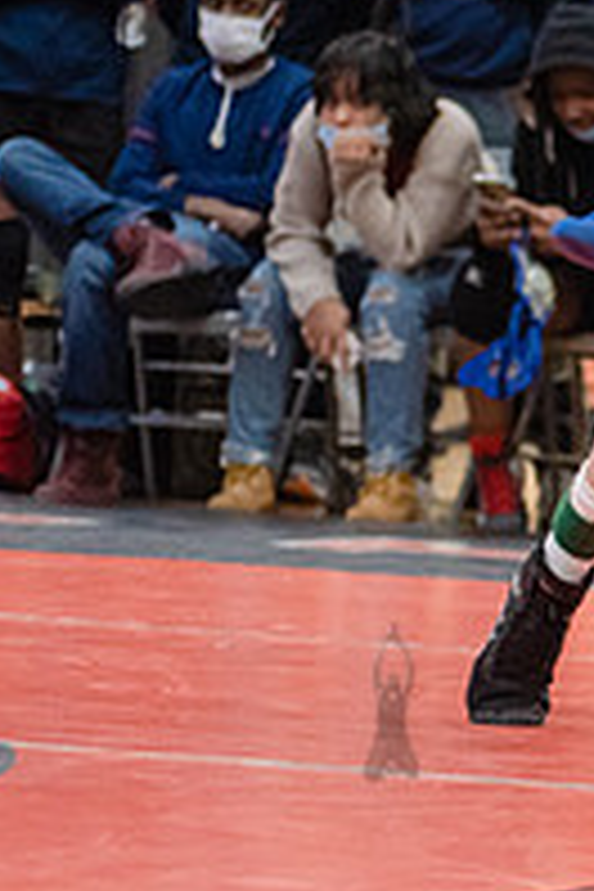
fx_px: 5791
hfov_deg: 5.7
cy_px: 47
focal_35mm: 234
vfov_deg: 8.8
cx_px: 1260
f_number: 3.5
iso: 4000
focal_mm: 80
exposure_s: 1/400
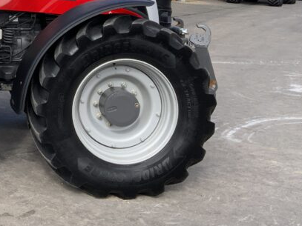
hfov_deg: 24.8
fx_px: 637
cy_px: -19
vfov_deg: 19.4
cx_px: -31
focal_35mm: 73
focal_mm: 3
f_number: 1.8
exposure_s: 1/869
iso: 16
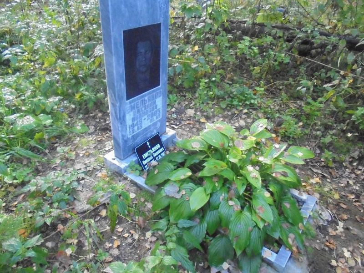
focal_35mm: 26
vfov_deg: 53.1
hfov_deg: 67.3
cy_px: 136
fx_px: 273
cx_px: 182
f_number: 3.5
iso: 800
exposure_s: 1/125
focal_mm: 4.6
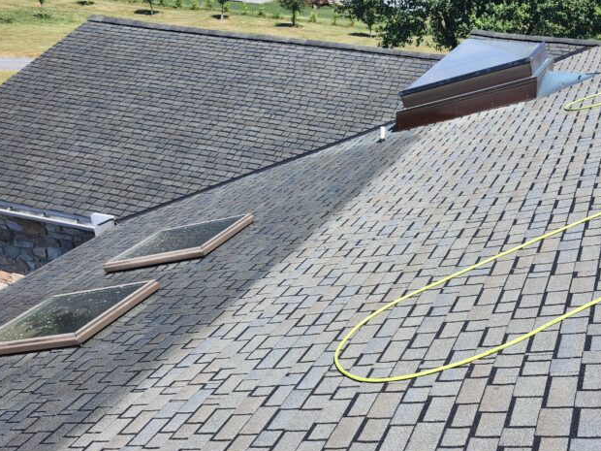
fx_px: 660
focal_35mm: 38
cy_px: 278
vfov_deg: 37.5
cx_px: 397
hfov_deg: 48.2
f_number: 1.8
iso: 25
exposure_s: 1/989
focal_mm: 5.54
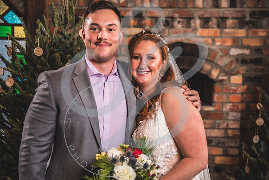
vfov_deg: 24.1
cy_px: 90
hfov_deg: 35.4
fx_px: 421
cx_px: 134
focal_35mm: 56
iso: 200
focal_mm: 56
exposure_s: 1/160
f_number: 2.8
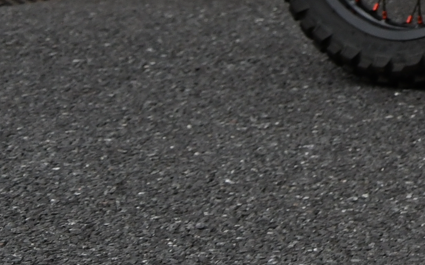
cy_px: -319
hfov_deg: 7.0
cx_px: 885
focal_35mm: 288
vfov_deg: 4.5
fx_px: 3336
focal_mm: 42
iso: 800
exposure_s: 1/3200
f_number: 5
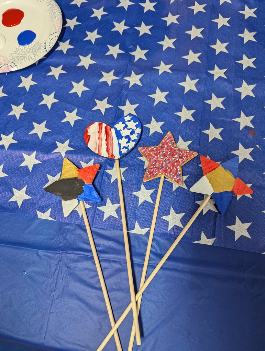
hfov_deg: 56.9
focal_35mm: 24
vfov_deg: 71.5
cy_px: 176
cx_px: 132
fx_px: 244
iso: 114
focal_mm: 6.81
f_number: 1.85
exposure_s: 1/120
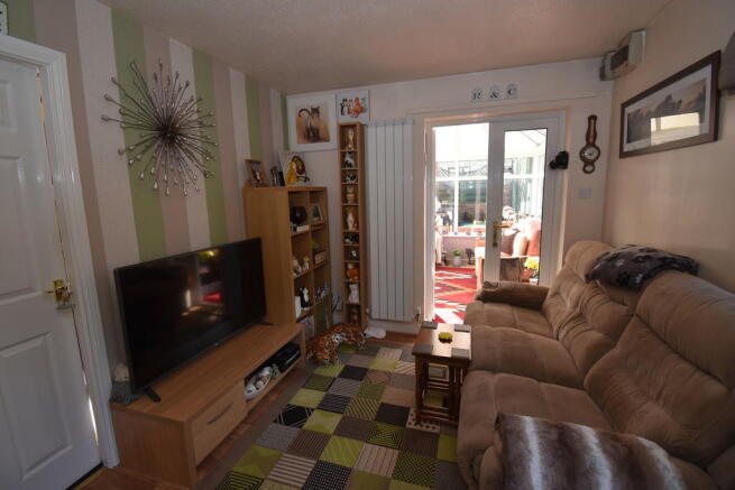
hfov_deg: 100.4
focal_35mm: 15
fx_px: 306
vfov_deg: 77.4
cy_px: 245
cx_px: 368
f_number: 4.5
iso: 400
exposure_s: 1/60
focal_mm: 10
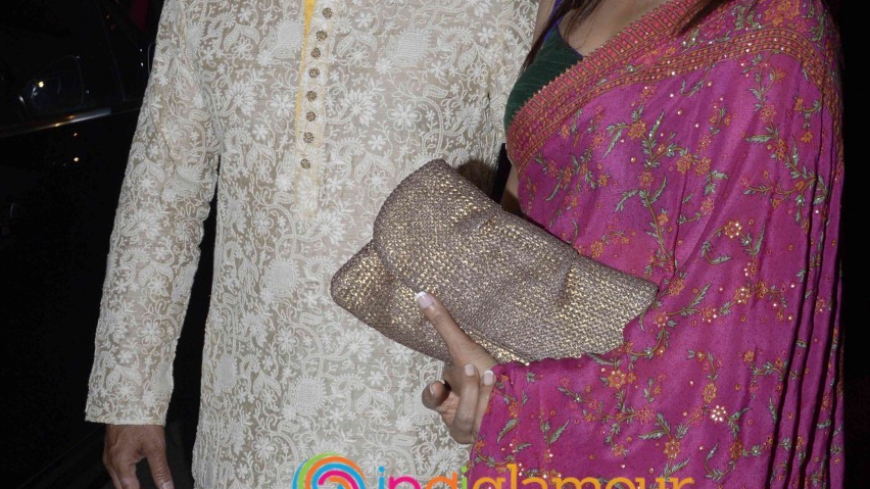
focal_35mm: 61
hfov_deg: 34.3
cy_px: 237
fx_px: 1407
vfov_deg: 19.7
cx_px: 491
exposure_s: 1/200
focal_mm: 22
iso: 800
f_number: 7.1
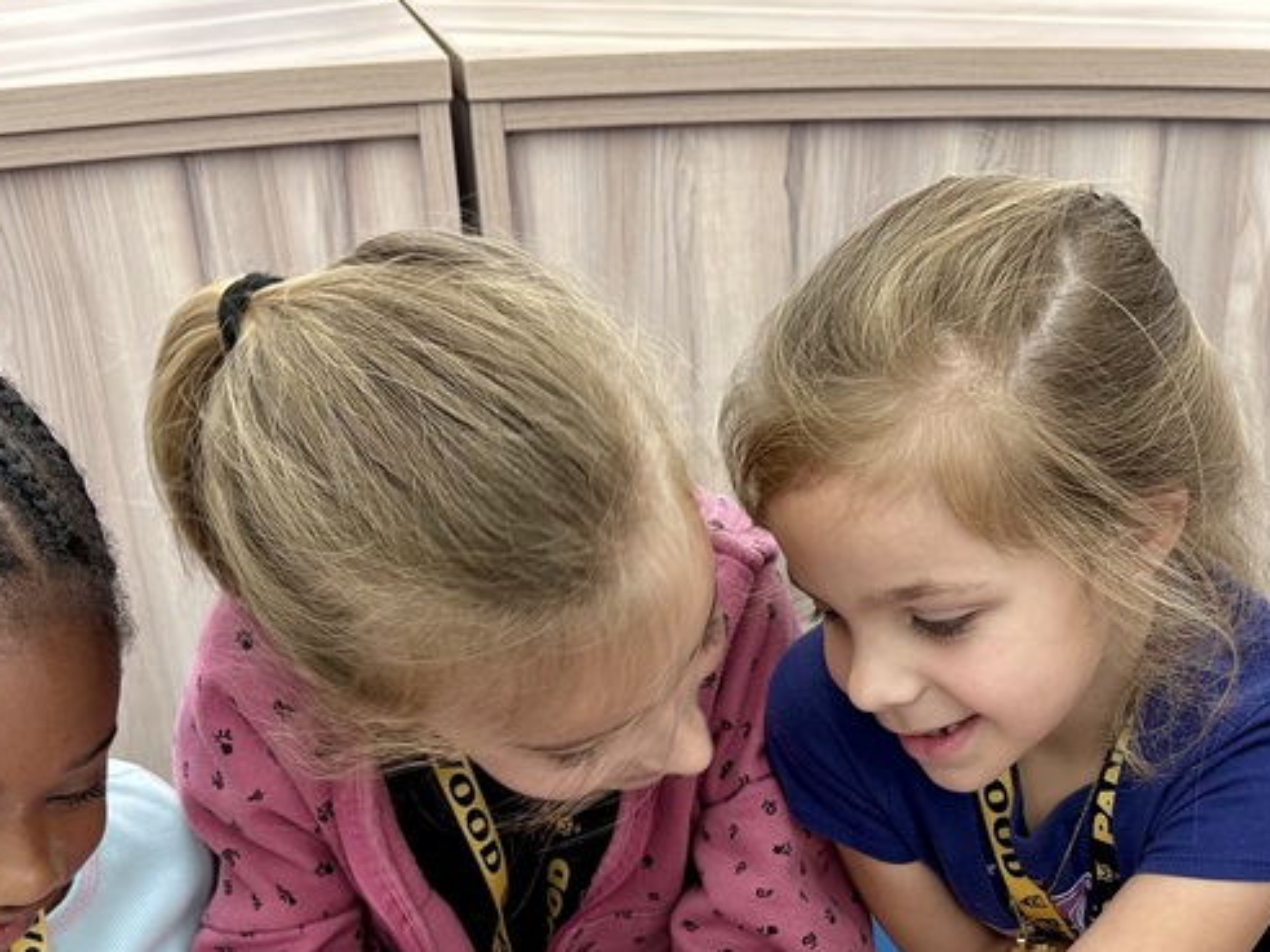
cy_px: 934
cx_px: 831
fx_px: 1834
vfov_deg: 27.6
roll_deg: -0.6
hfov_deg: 37.8
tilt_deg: -33.6
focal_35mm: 50
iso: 125
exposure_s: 1/60
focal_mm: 6.86
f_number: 1.78
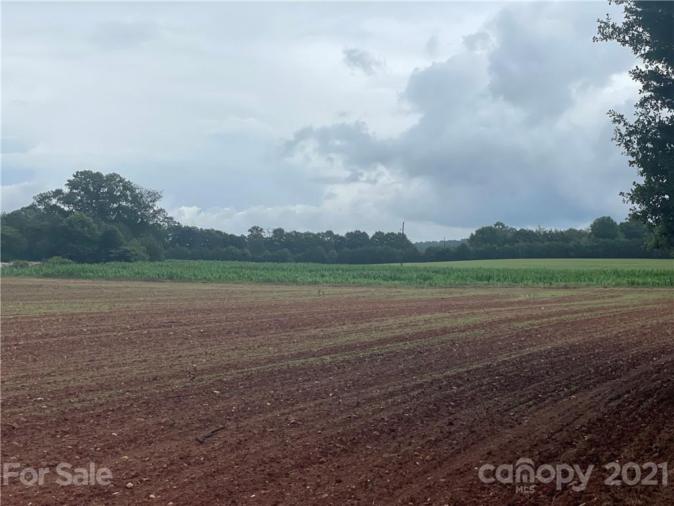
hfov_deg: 36.8
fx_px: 1012
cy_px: 253
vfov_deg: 28.0
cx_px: 337
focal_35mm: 52
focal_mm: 6
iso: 25
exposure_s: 1/1597
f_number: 2
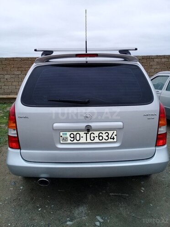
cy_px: 114
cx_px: 85
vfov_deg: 58.4
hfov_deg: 45.4
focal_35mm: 31
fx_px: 203
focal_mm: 3.3
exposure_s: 1/267
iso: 64
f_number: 2.2
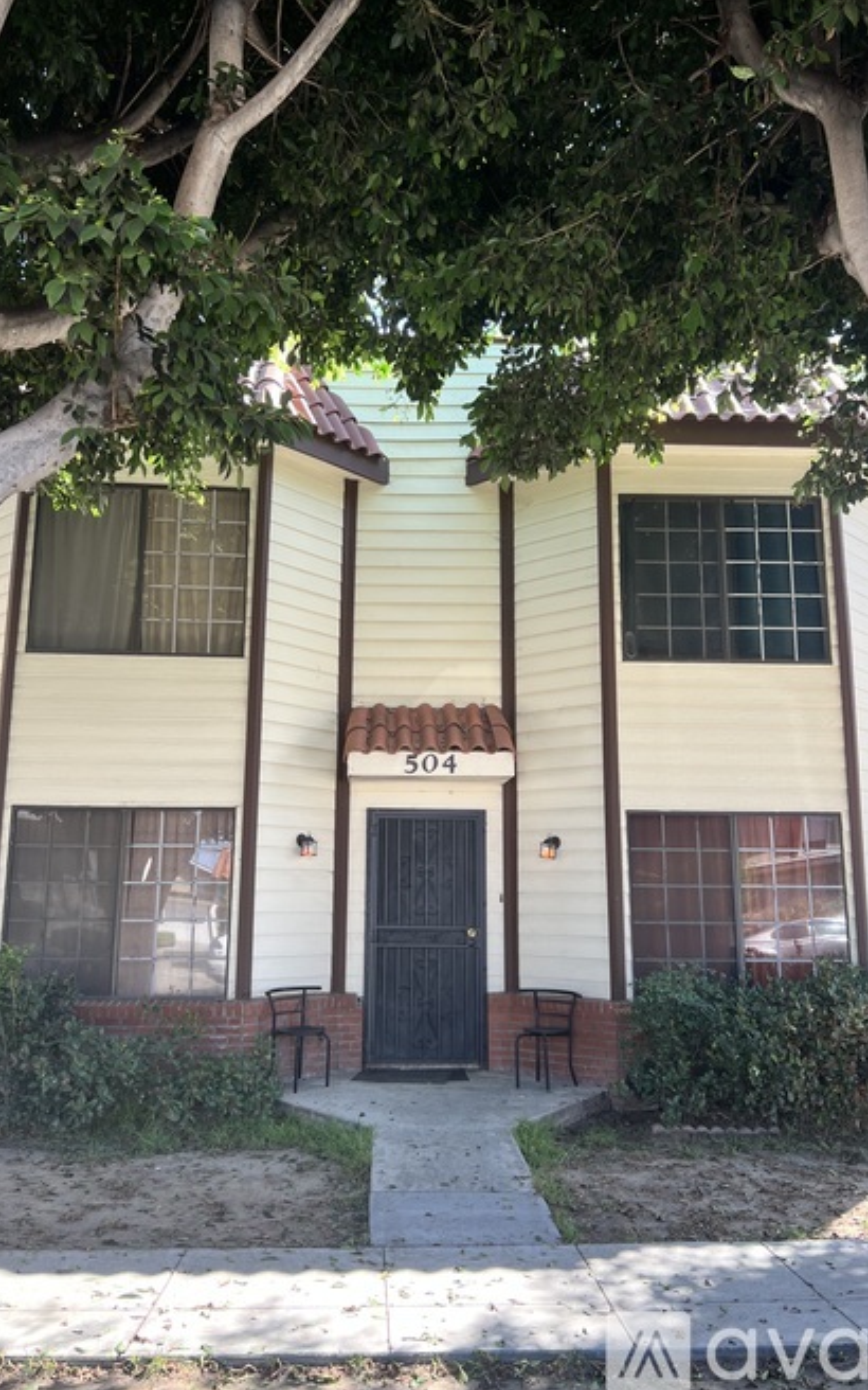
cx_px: 419
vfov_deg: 66.5
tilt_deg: +11.3
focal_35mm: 28
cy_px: 690
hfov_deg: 44.5
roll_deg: -0.3
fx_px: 1060
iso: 50
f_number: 1.5
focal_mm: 5.7
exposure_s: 1/302
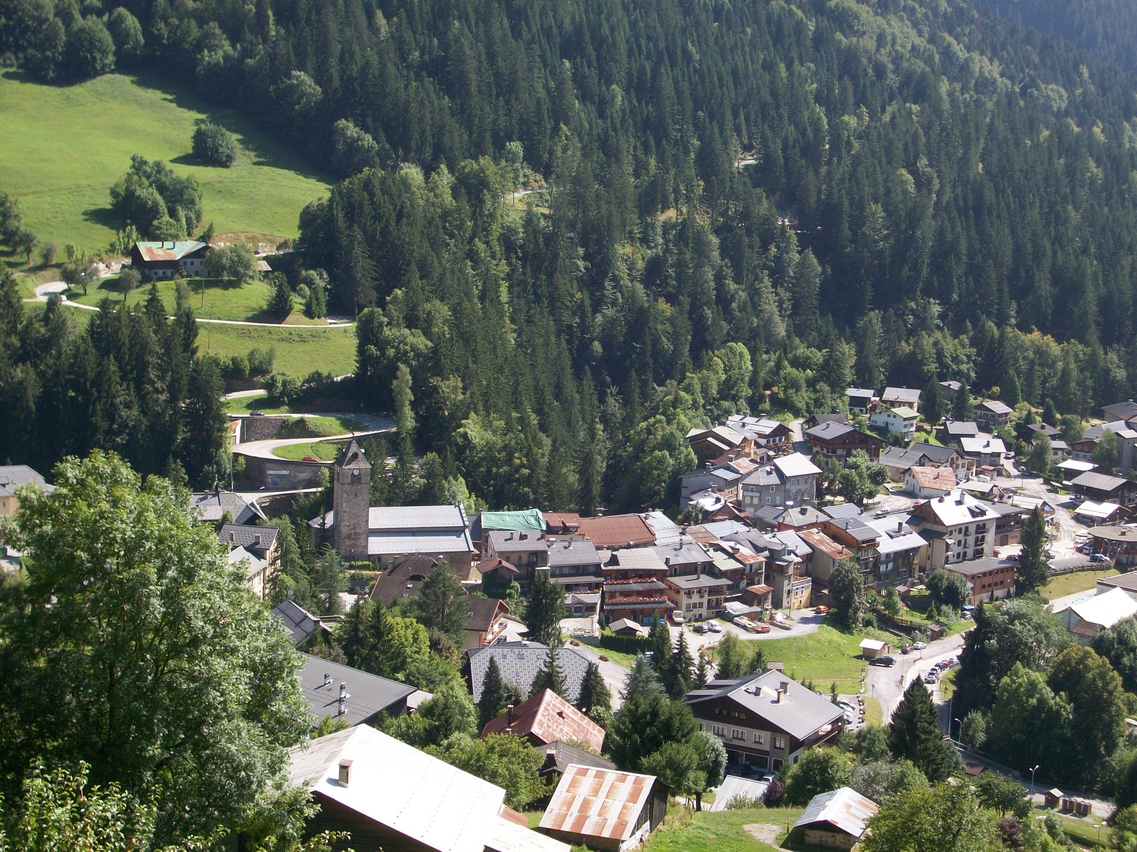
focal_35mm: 68
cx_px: 568
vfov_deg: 21.6
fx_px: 2234
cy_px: 426
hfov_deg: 28.6
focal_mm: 12.1
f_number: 4.5
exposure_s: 1/250
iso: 80
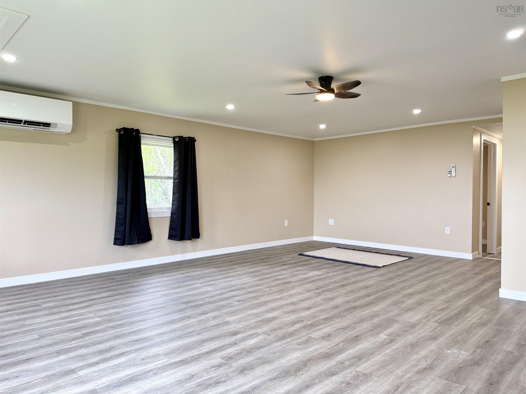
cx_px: 263
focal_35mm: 24
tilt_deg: -0.9
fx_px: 365
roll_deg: +0.2
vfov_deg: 56.8
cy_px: 197
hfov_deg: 71.6
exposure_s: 1/120
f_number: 1.78
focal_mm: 6.76
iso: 160
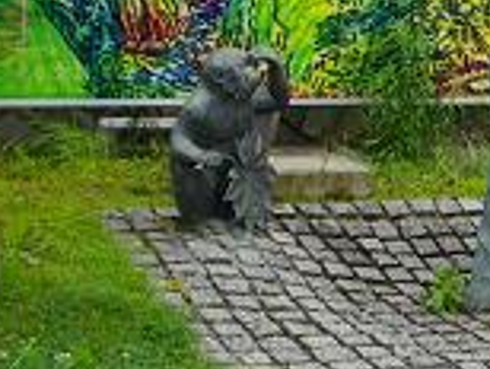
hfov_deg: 18.4
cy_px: 32
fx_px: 1432
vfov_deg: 14.5
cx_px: 597
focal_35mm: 101
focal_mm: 7.1
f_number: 3.2
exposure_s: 1/250
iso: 100
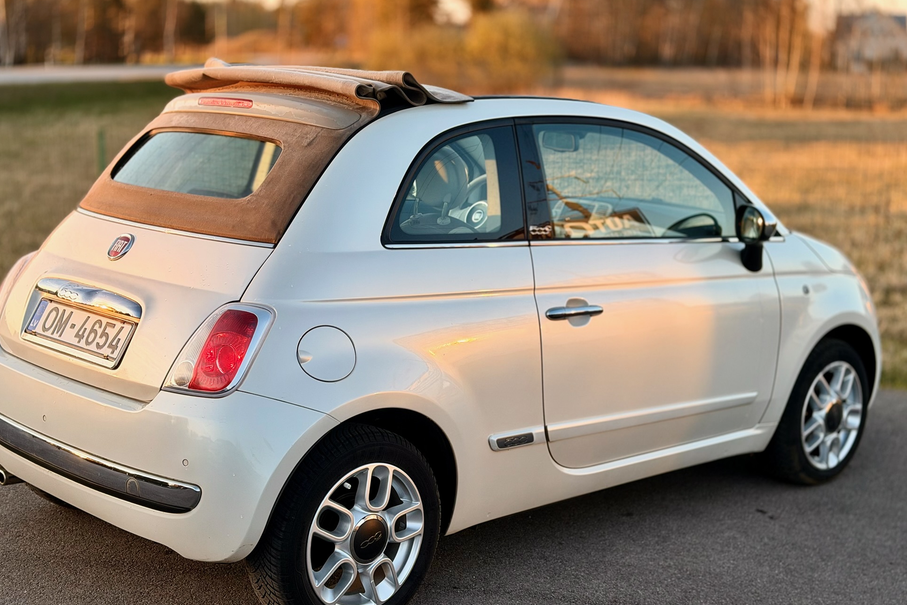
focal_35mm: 53
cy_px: 302
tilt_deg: -11.2
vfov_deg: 25.5
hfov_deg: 37.5
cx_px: 433
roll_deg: -0.5
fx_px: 1335
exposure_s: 1/481
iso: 64
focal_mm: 6.76
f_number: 1.78
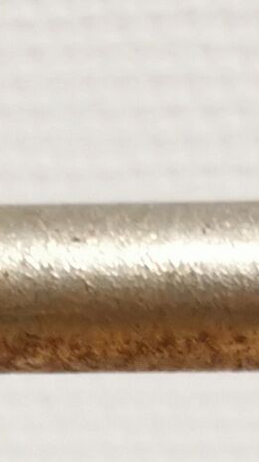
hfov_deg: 5.2
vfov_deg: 7.7
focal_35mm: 230
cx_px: -102
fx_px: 2814
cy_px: 1535
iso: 200
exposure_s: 1/50
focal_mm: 5.58
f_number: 1.8
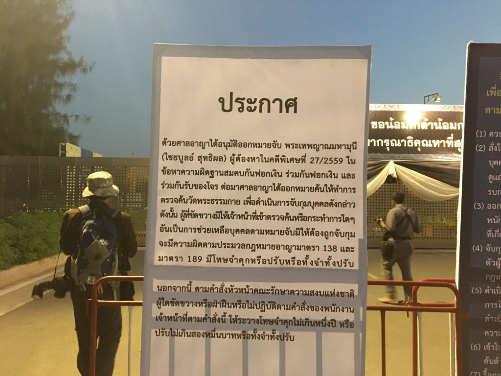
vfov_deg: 48.2
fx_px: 420
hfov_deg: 61.7
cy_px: 188
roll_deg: +0.1
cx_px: 250
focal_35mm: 29
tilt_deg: +3.4
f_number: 2.2
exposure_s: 1/17
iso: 320
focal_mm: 4.15
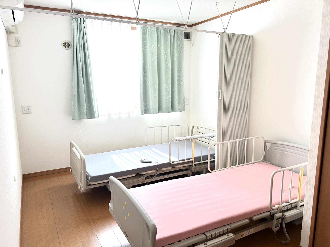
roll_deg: +1.3
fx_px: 248
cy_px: 124
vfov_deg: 53.1
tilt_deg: -10.6
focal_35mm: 26
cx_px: 165
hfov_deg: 67.3
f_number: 1.5
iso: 80
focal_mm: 5.7
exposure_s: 1/121
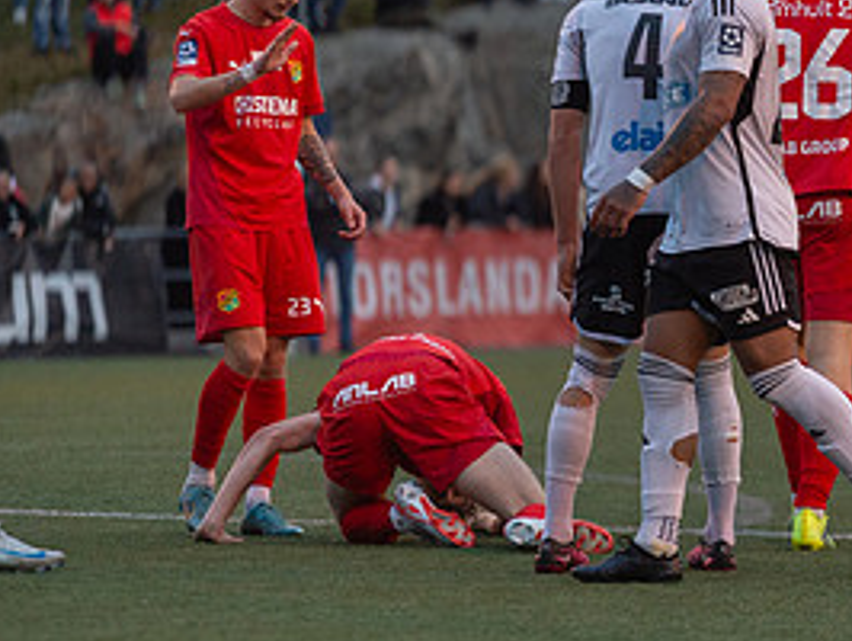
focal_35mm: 419
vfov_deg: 3.6
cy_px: 189
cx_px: 871
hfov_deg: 4.7
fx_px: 10322
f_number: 2.8
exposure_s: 1/1000
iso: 3200
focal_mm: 200
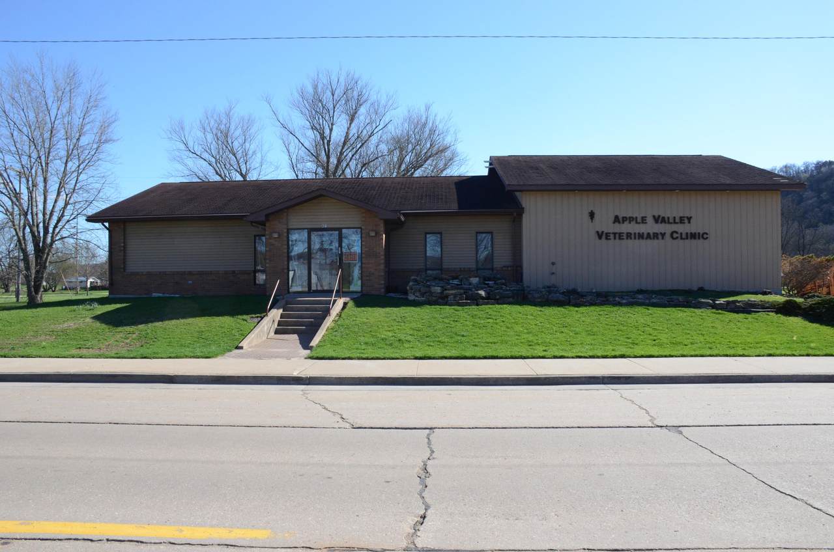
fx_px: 624
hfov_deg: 67.5
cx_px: 417
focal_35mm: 27
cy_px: 276
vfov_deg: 47.7
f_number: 13
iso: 1000
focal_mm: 18
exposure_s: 1/1000
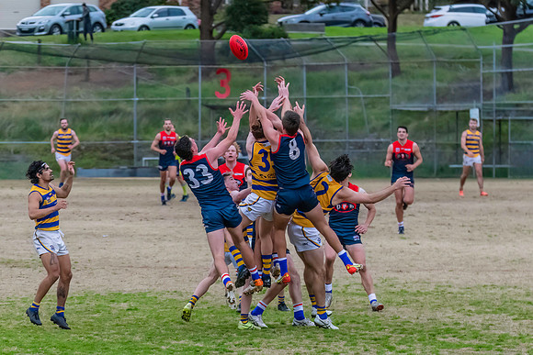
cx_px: 275
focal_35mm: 286
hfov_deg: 7.2
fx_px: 4235
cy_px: 221
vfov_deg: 4.8
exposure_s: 1/1600
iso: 5600
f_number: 5
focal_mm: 180
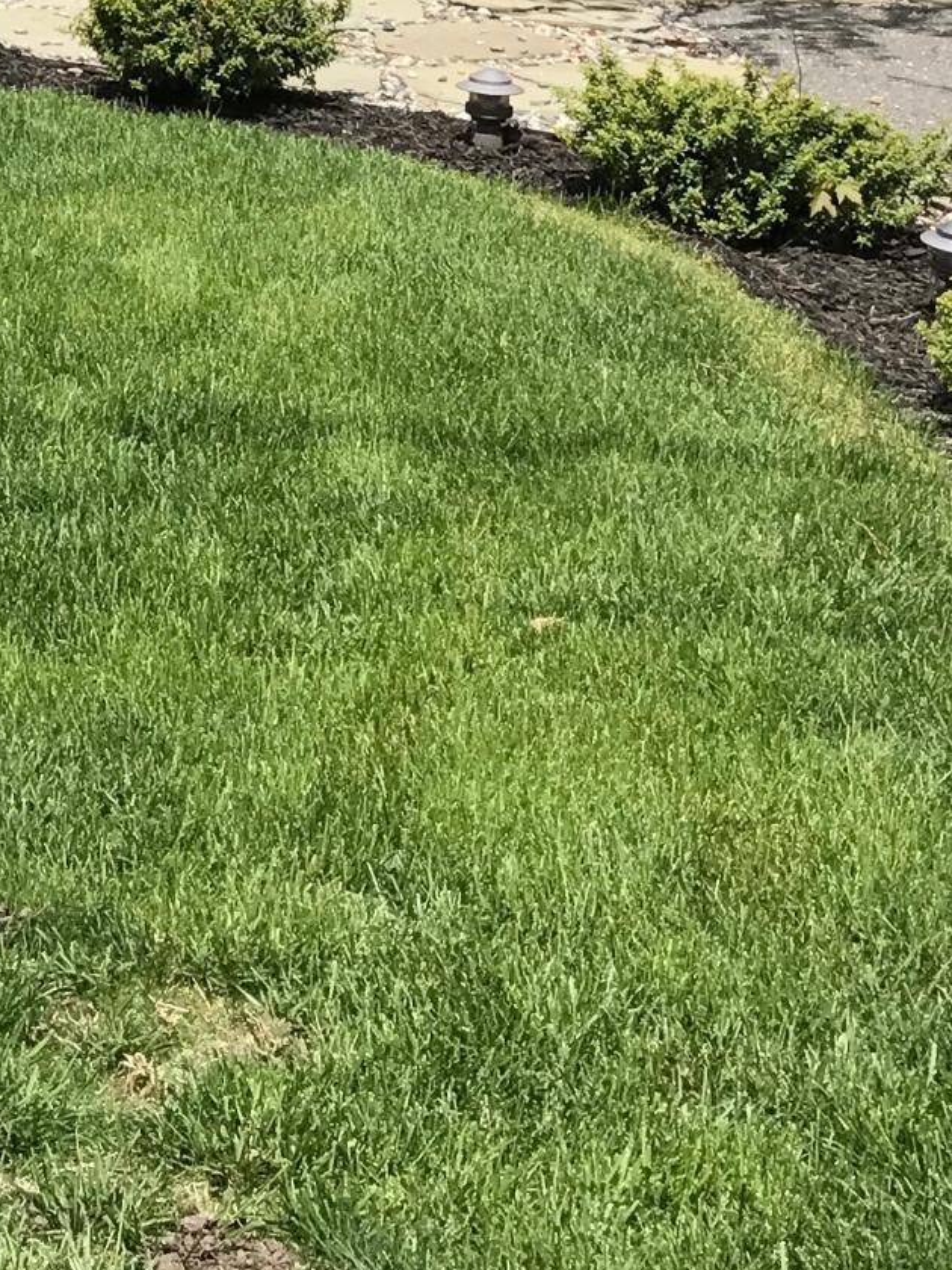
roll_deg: -0.8
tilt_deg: -1.8
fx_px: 3667
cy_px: -358
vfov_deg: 18.4
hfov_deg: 13.9
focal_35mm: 100
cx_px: -479
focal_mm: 3.99
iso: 20
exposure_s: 1/2660
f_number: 1.8
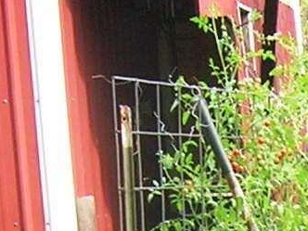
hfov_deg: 8.2
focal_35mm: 234
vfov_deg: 6.1
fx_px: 2082
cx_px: 555
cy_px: 578
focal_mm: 5.7
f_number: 4.9
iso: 50
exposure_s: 1/35.8
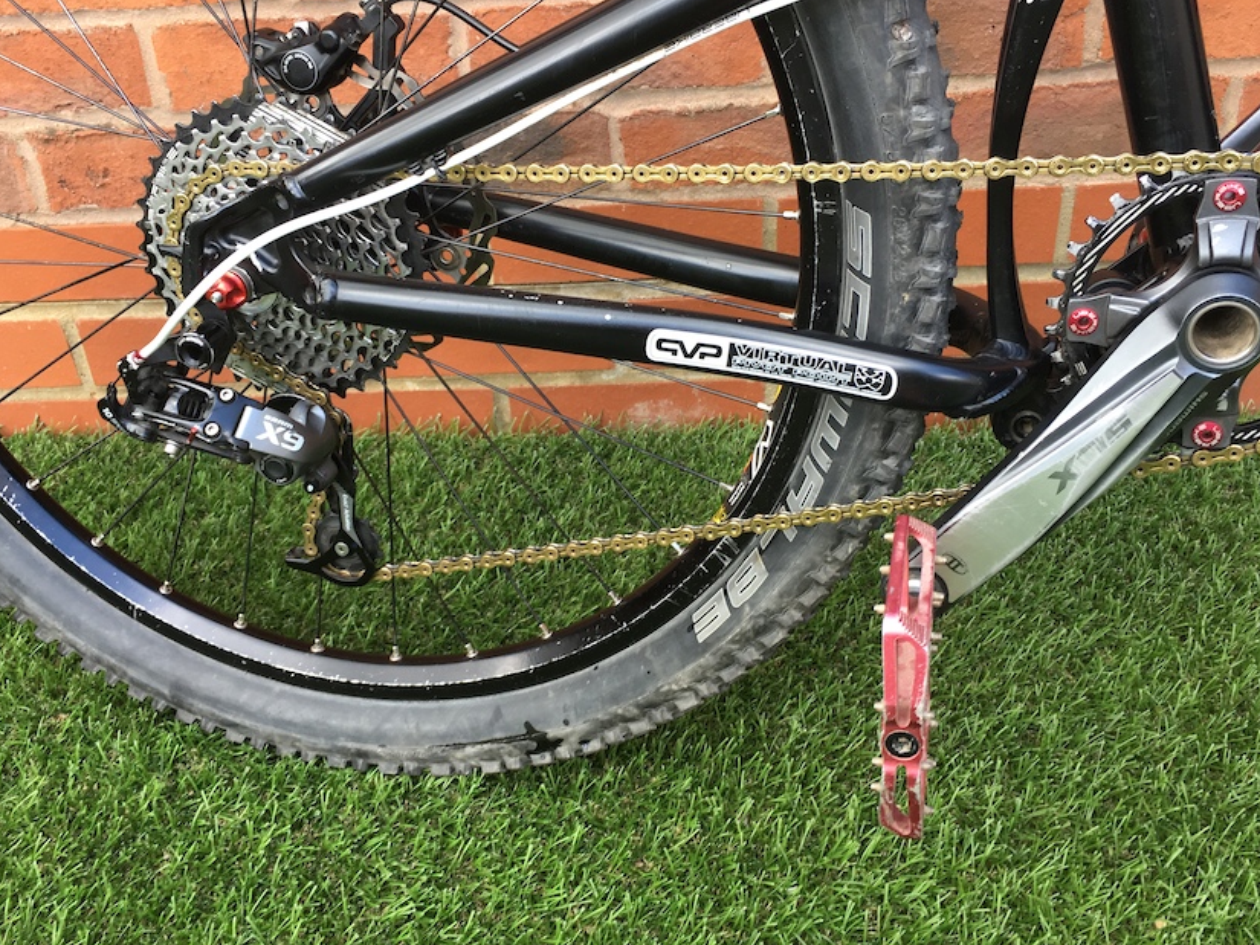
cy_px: 440
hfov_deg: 51.3
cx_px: 628
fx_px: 1311
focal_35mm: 36
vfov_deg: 39.6
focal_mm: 4.15
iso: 40
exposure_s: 1/100
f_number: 2.2
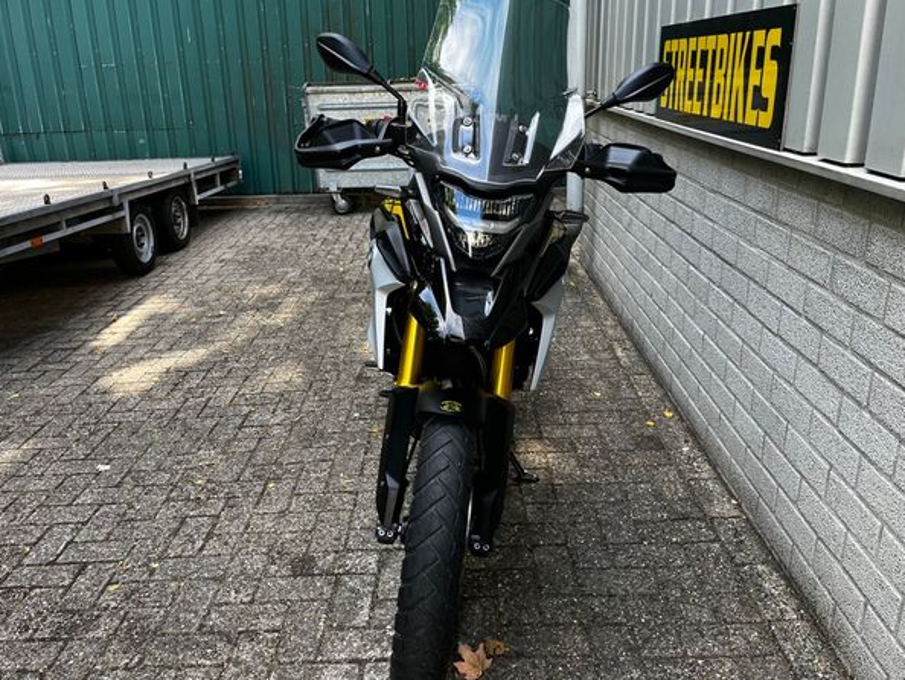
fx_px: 732
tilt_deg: -17.1
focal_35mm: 28
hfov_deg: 63.4
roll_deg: +2.5
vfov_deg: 49.8
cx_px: 428
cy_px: 328
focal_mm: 5.1
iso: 40
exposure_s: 1/122
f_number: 1.6
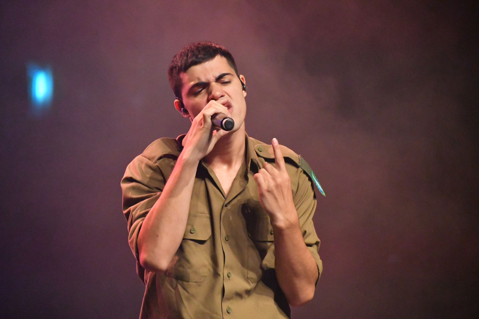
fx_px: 5189
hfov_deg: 5.3
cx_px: 240
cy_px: 160
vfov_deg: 3.5
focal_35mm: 390
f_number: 6.3
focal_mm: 260
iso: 12800
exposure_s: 1/320
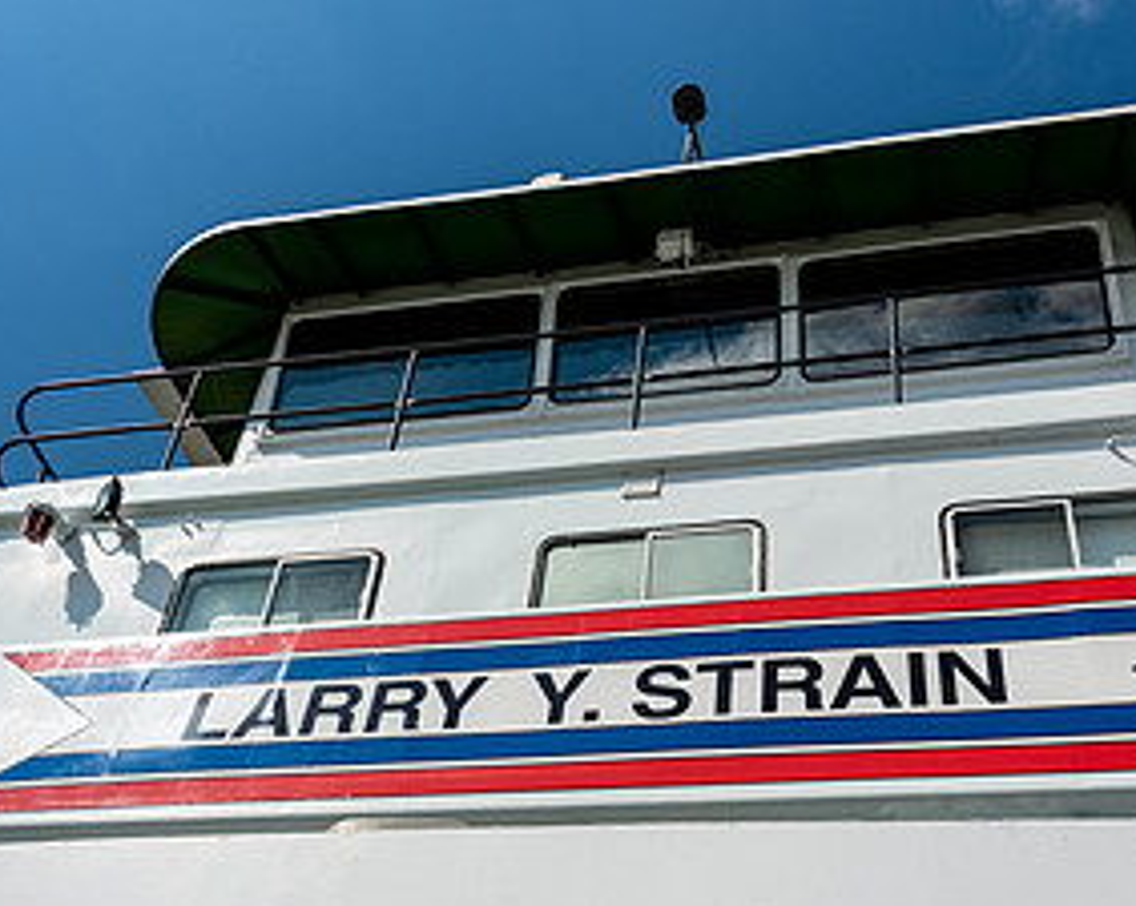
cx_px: 576
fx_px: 1411
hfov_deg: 43.9
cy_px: 709
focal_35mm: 42
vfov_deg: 34.7
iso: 100
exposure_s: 1/500
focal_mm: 28
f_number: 9
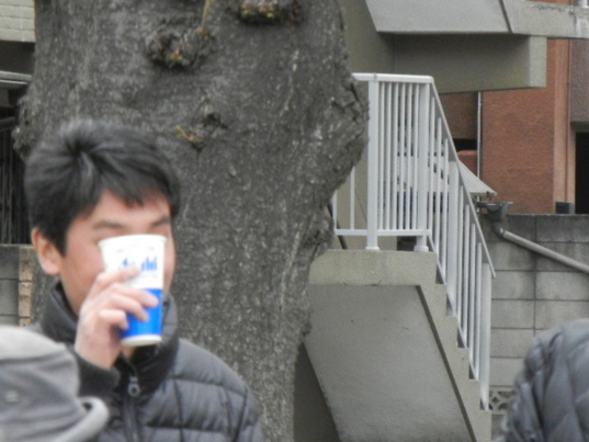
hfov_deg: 4.4
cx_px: 358
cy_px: 308
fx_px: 7608
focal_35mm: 447
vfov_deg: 3.3
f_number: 5.6
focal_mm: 54
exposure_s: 1/60
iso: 769
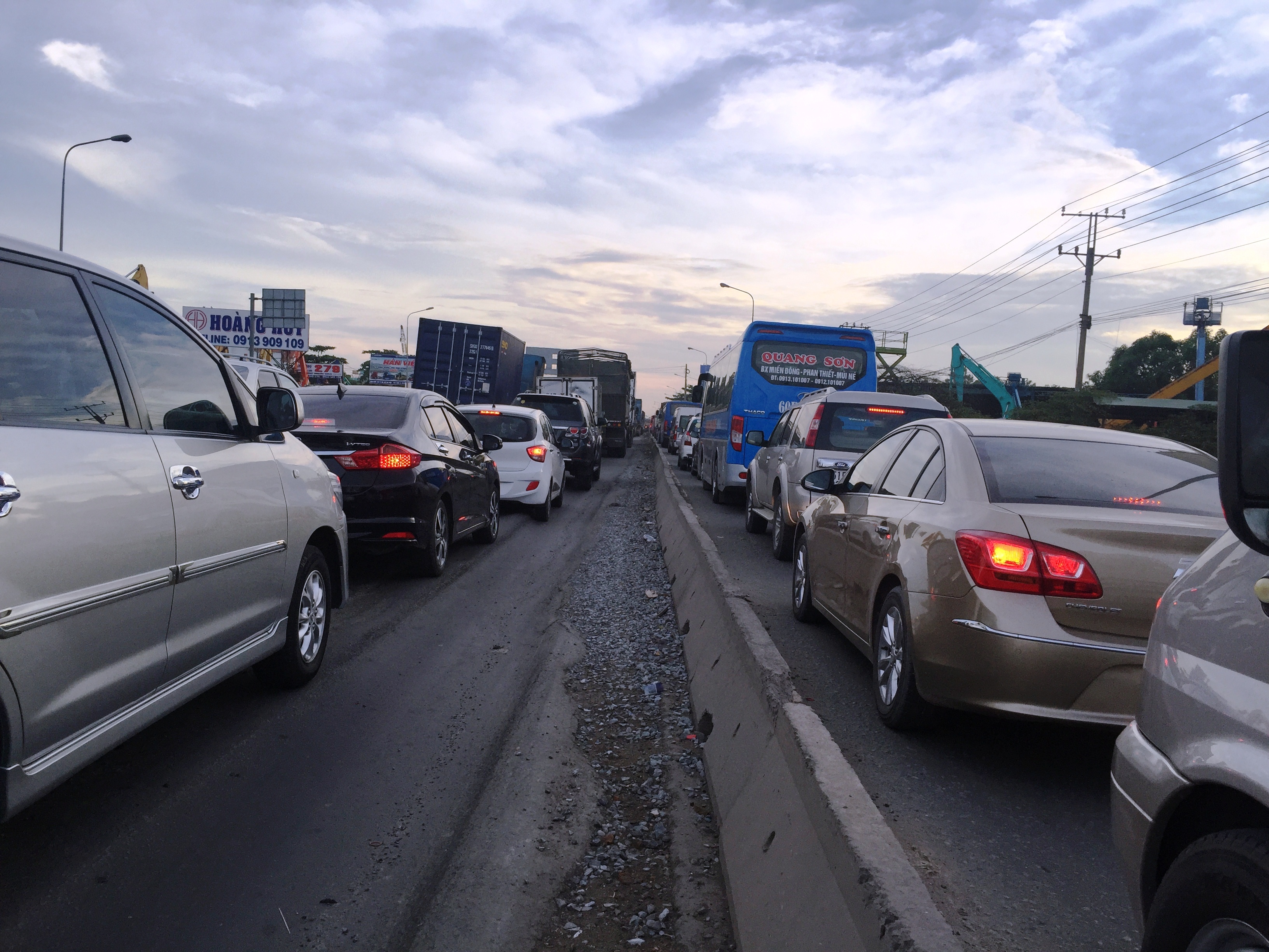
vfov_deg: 48.2
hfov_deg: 61.7
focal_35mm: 29
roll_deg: -4.2
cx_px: 634
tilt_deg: -0.2
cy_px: 476
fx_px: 1063
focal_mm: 4.15
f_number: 2.2
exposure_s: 1/465
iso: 32
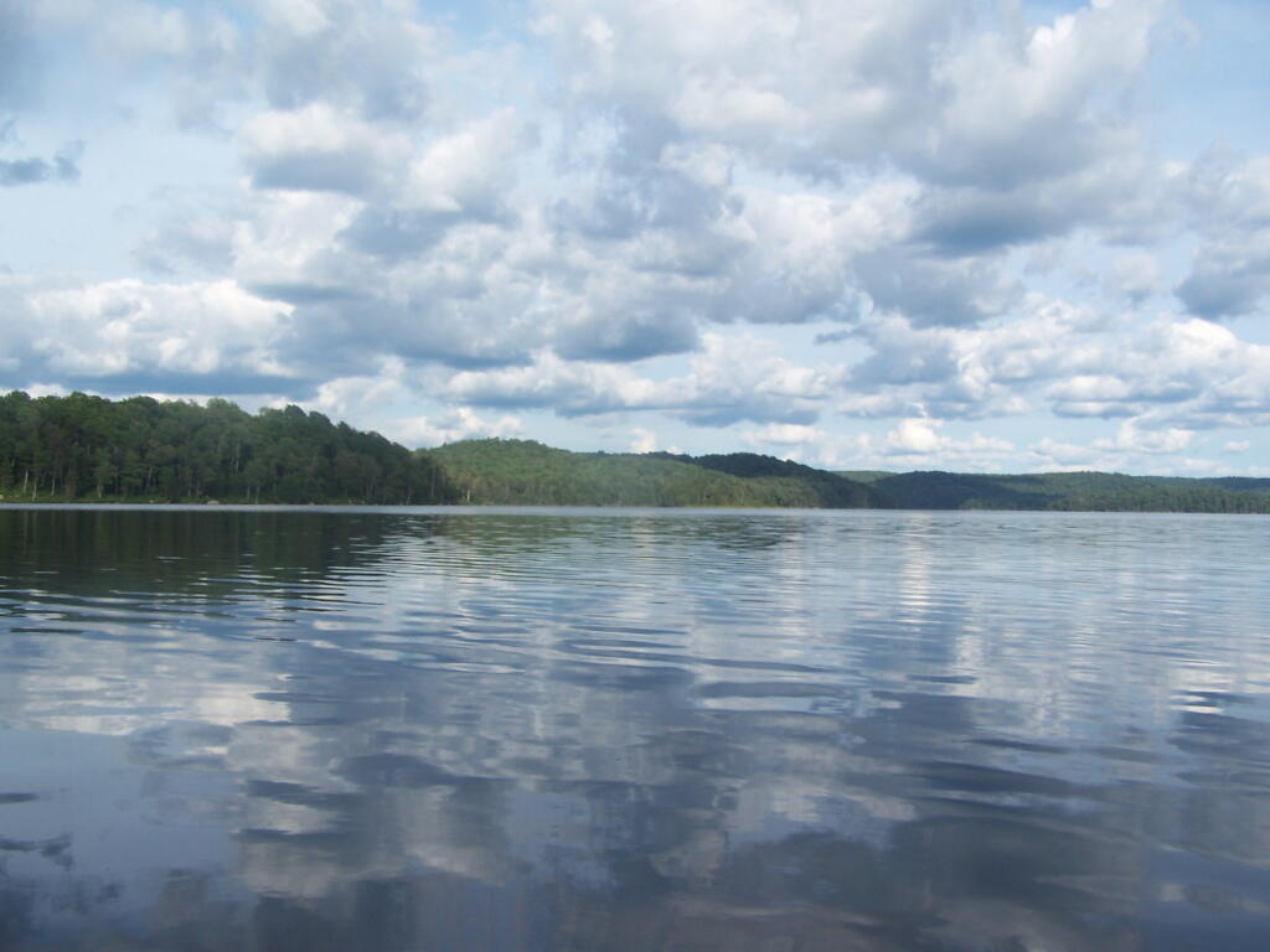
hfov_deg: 49.0
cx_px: 635
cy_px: 476
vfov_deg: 37.7
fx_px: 1394
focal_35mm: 38
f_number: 4
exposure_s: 1/800
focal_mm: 6.3
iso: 80
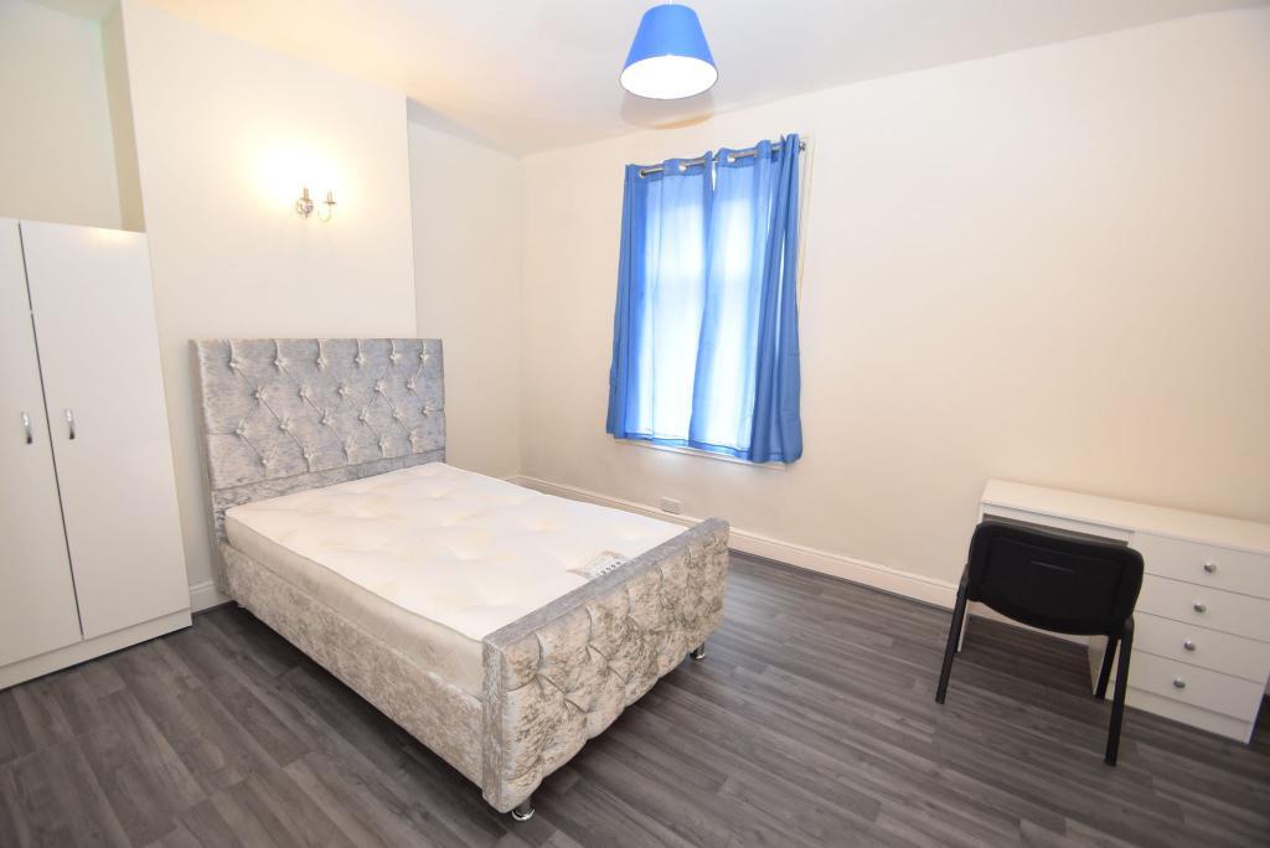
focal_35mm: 15
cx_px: 635
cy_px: 424
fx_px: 529
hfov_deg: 100.4
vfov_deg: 77.4
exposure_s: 1/100
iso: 800
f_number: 5
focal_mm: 10
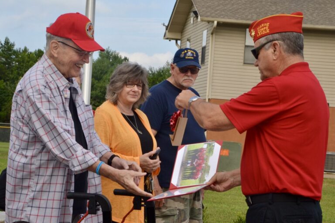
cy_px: 112
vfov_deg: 12.2
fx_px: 1047
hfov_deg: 18.2
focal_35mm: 112
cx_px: 168
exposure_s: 1/200
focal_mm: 75
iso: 640
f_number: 20
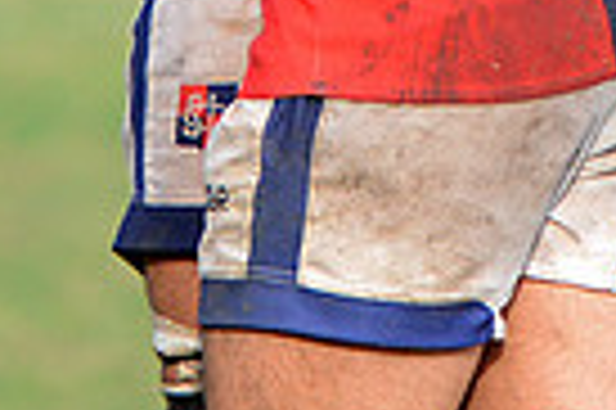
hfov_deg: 2.0
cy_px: -421
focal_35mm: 1016
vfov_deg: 1.3
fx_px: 17364
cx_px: 468
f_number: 4
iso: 640
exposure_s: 1/640
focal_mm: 240
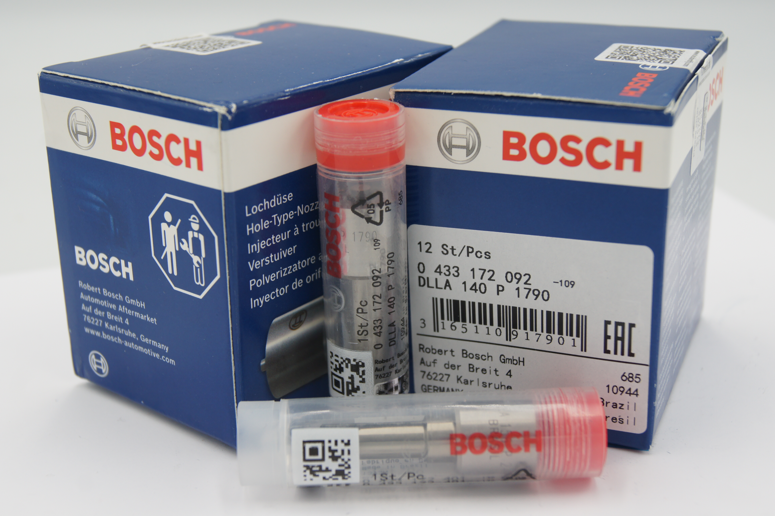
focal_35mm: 52
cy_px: 258
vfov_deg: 25.7
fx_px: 1130
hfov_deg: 37.9
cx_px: 388
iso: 200
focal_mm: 35
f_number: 5.6
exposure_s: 1/125
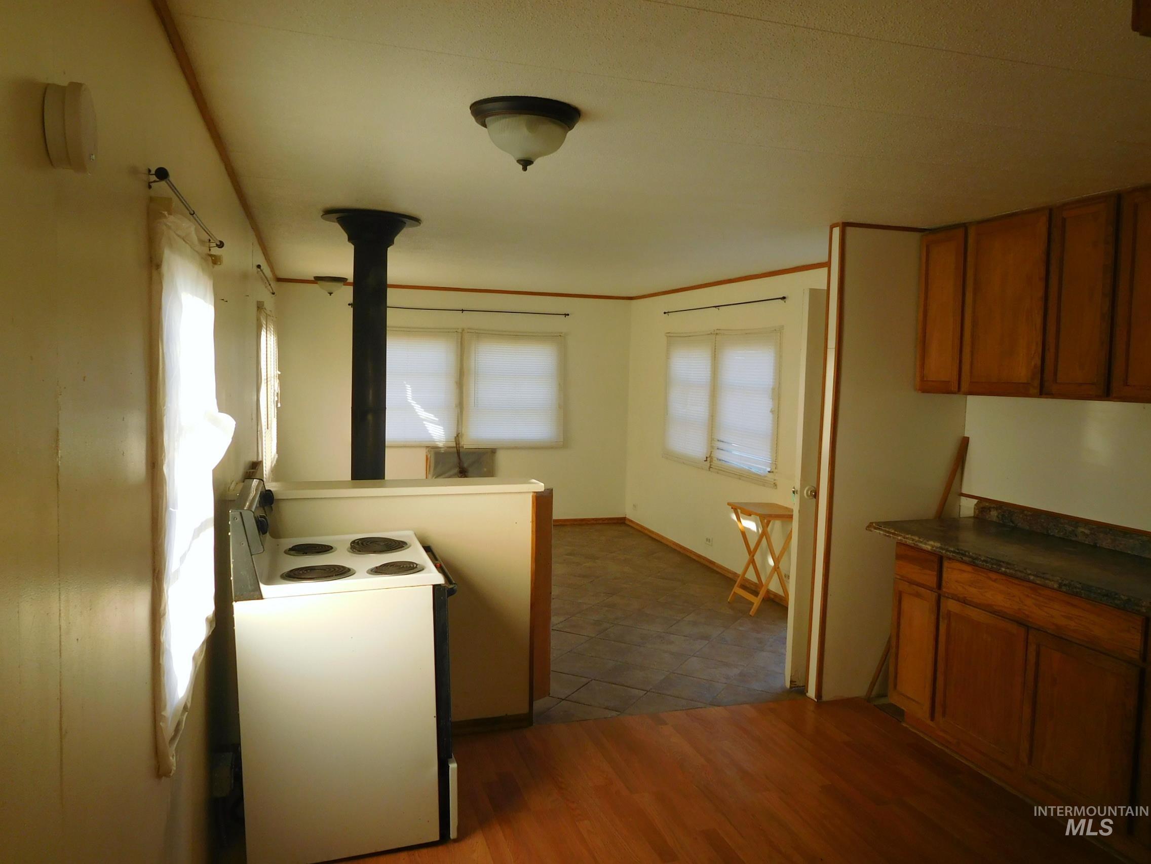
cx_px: 576
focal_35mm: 25
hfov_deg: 69.4
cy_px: 432
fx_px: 831
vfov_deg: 54.9
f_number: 3.4
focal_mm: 4.5
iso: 125
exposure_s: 1/160
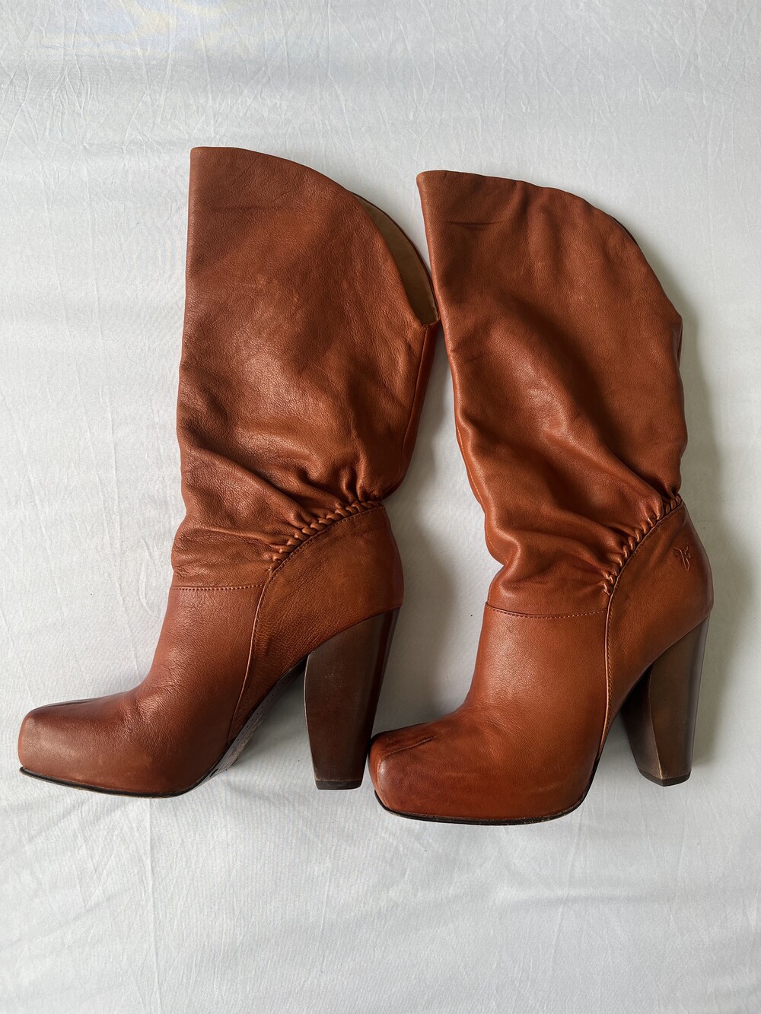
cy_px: 507
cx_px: 380
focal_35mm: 26
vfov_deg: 67.3
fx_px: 762
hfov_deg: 53.1
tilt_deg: -84.8
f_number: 1.6
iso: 40
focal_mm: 5.1
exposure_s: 1/120
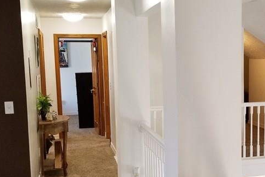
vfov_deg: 23.7
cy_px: 113
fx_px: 420
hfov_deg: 34.4
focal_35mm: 57
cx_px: 193
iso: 160
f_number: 1.7
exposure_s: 1/60
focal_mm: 4.3
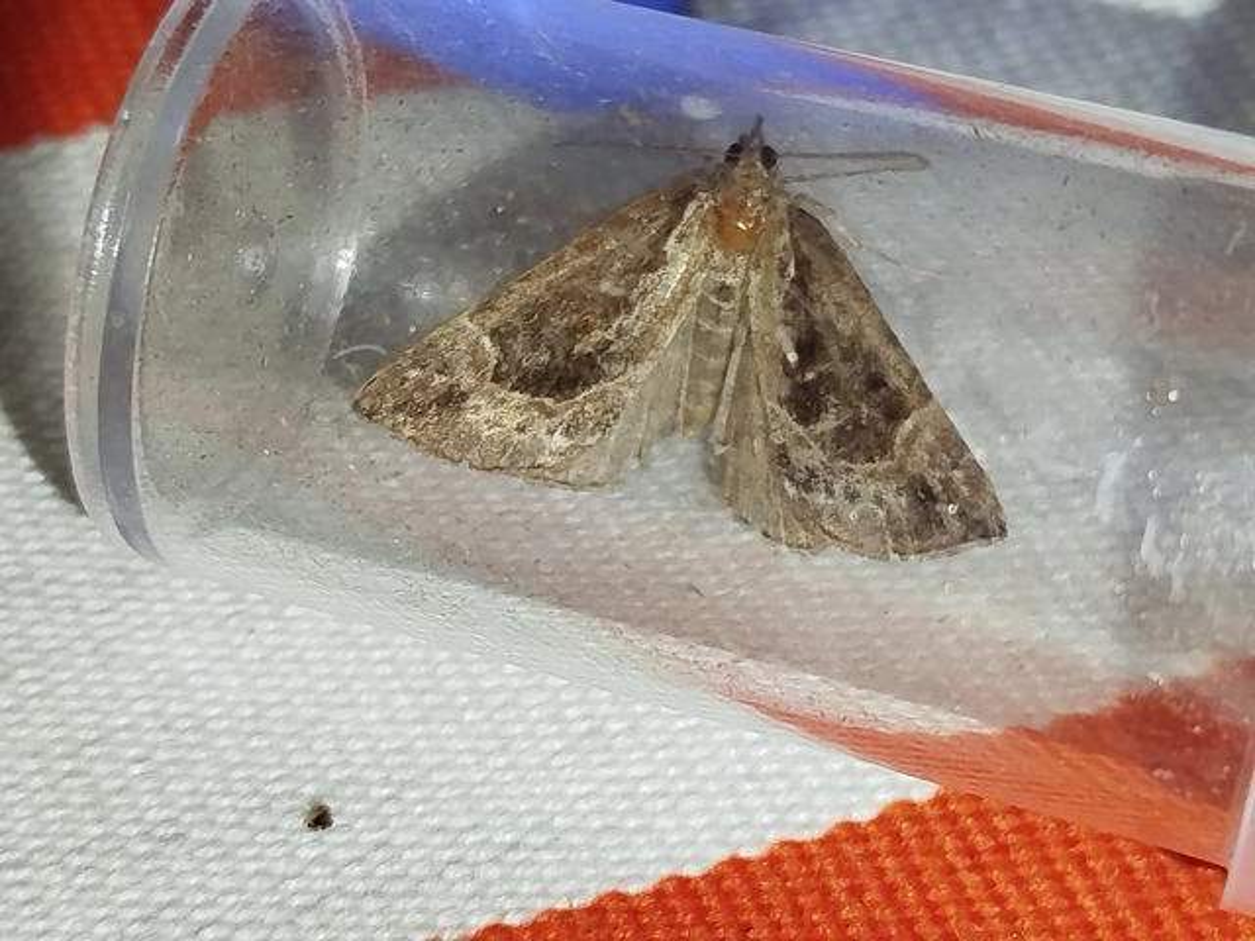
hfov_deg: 24.7
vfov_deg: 18.7
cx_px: 628
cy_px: 470
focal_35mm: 79
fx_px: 2864
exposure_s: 1/50
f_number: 1.7
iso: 80
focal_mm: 5.31
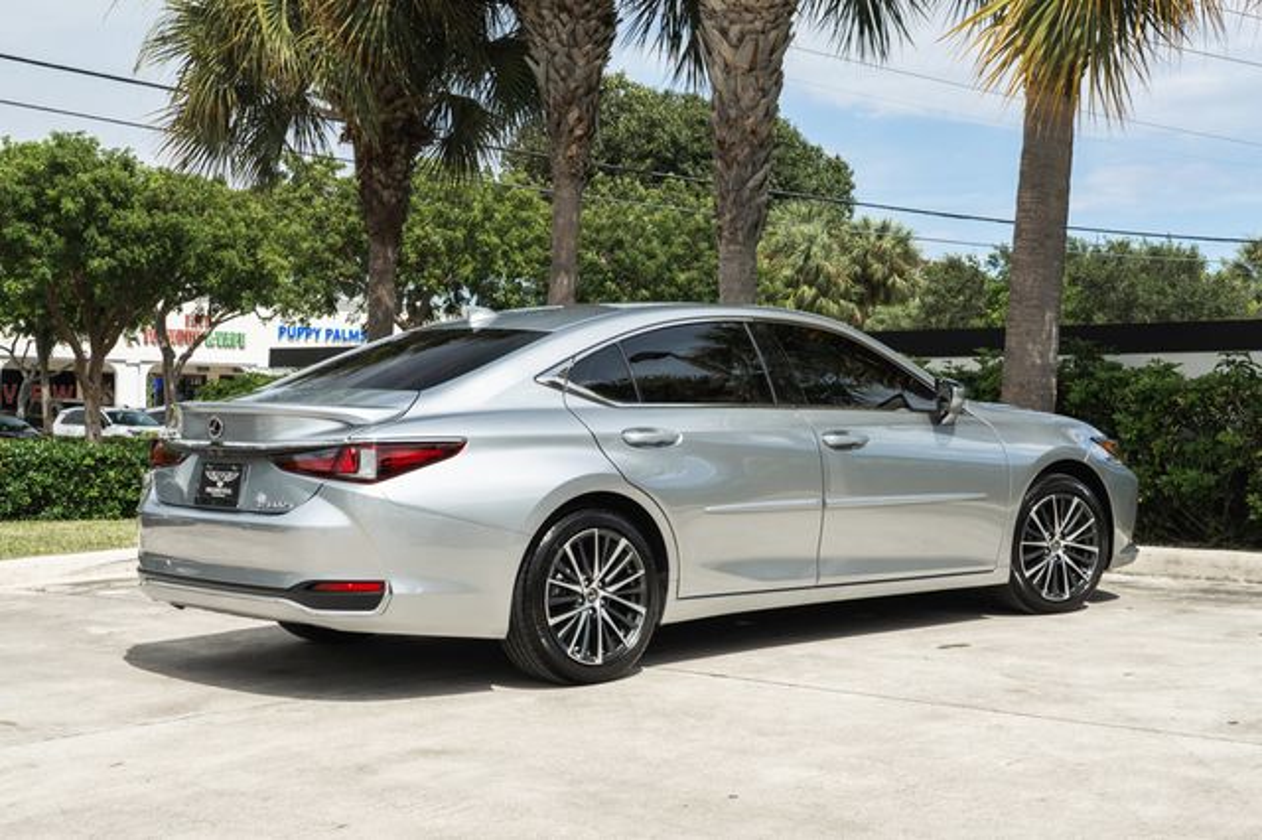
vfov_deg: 25.6
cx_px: 665
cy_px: 420
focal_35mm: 53
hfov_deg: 37.7
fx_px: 1845
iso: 100
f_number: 10
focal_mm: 40
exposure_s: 1/50
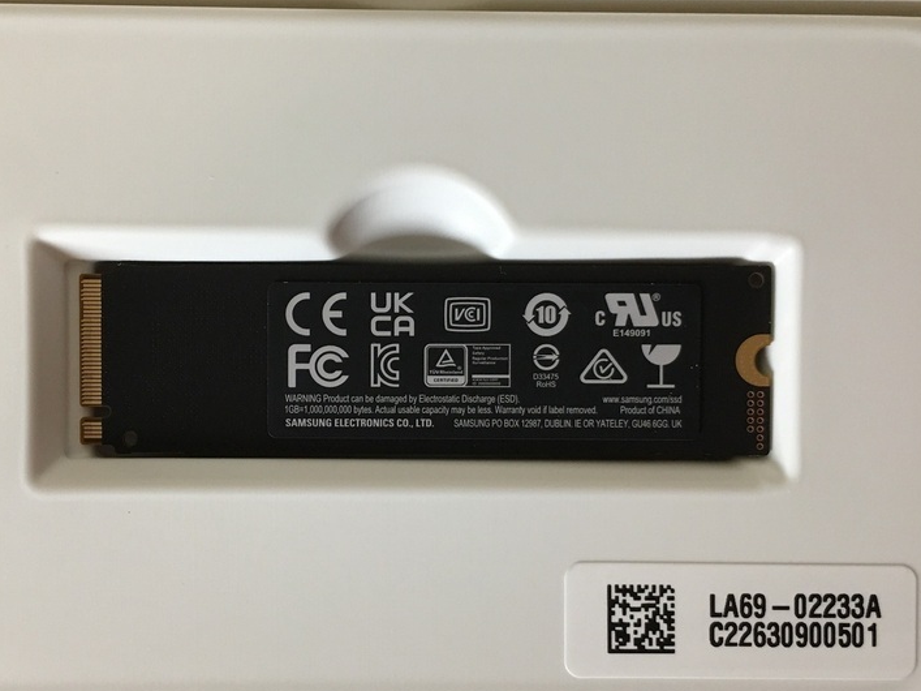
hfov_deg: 44.7
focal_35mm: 42
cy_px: 374
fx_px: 1117
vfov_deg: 34.3
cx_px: 392
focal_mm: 4.15
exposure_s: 1/33
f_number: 2.2
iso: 64
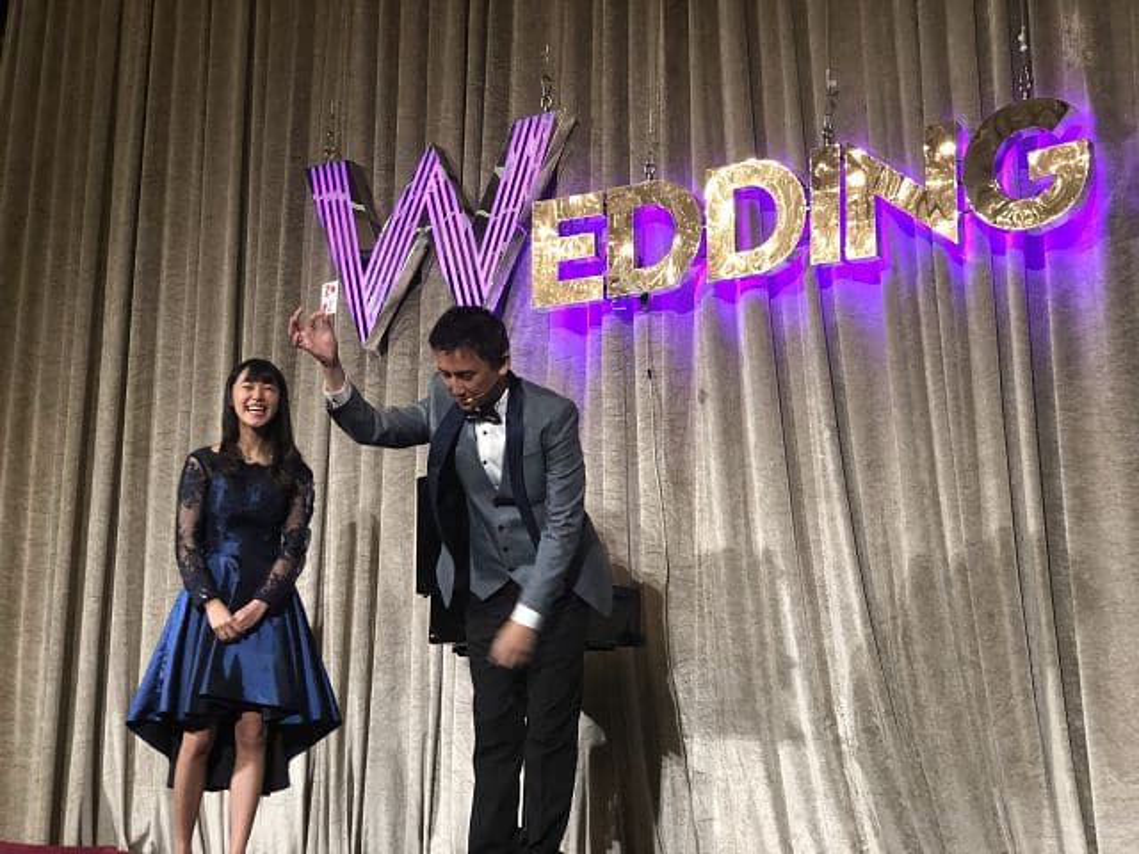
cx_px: 570
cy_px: 427
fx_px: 1711
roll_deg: -0.9
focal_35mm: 52
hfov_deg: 36.8
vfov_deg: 28.0
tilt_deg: +13.1
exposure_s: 1/60
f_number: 2.4
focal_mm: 6
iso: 160
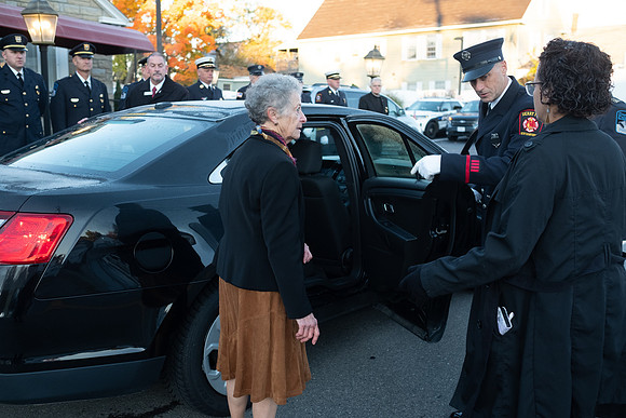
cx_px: 313
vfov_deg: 37.9
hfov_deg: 54.4
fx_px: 609
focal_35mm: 35
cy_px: 209
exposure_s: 1/500
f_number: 2.8
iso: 800
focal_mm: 23
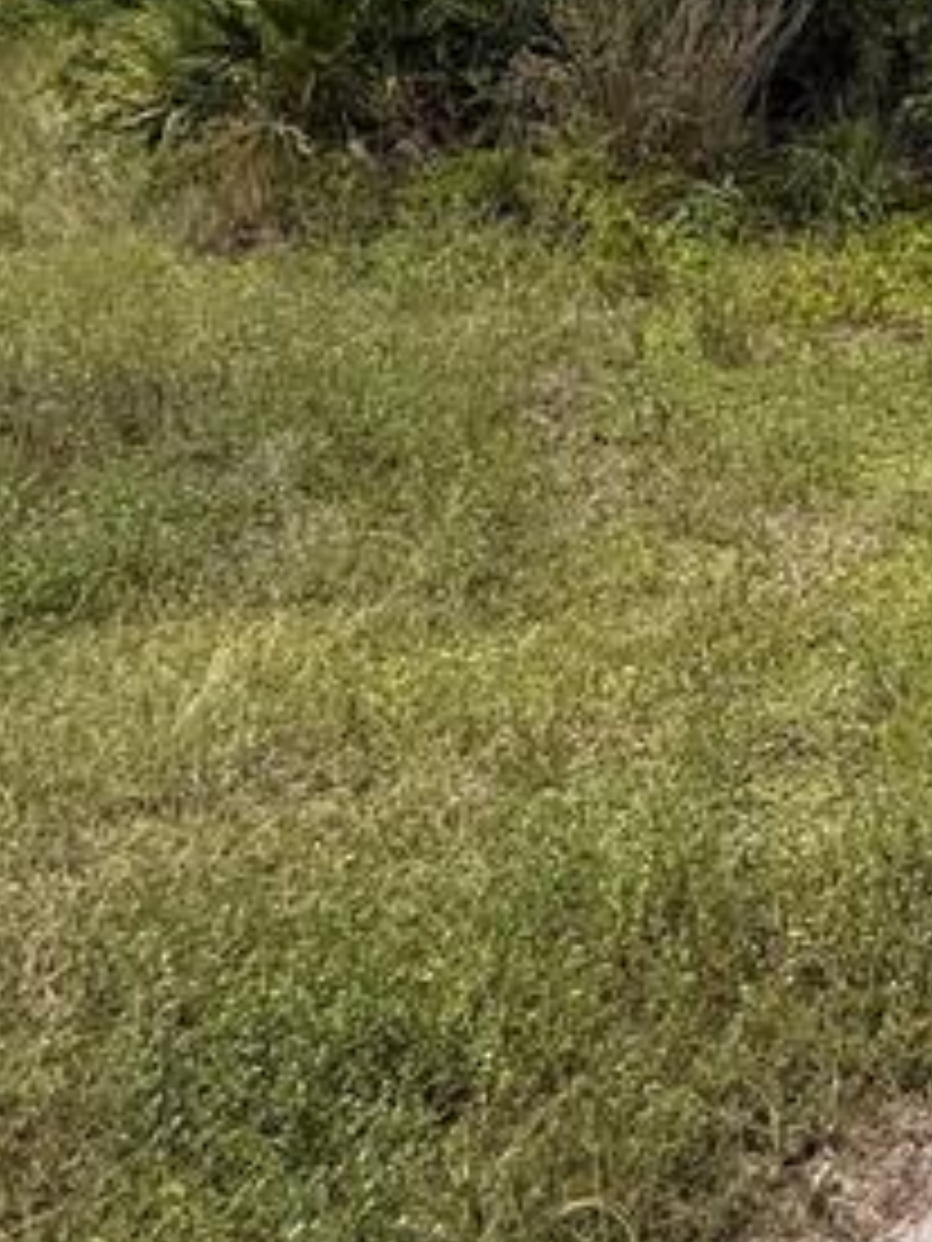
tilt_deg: +0.1
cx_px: 1216
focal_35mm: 39
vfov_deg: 42.9
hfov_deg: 29.5
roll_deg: +2.4
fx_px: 1400
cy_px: 76
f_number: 2.2
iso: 50
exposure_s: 1/1613
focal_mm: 2.22
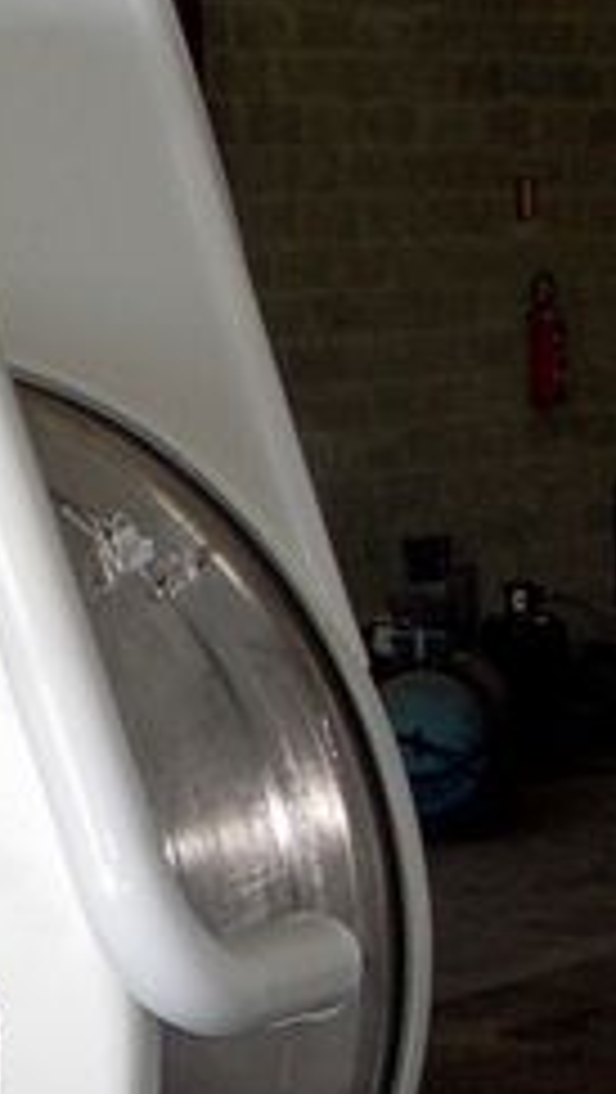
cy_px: 693
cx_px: -223
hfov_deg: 15.4
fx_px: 2145
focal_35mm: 74
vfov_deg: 28.5
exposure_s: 1/80
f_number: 2.8
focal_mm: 7.1
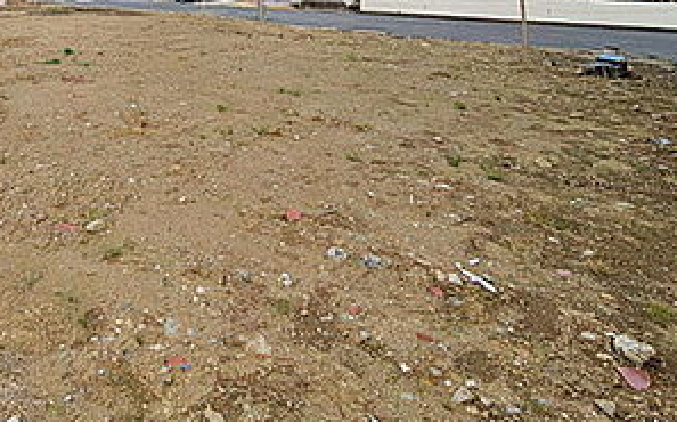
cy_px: -36
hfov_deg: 57.2
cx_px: 114
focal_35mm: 30
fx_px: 553
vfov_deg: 35.9
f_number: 2.2
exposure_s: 1/1160
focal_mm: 1.83
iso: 50
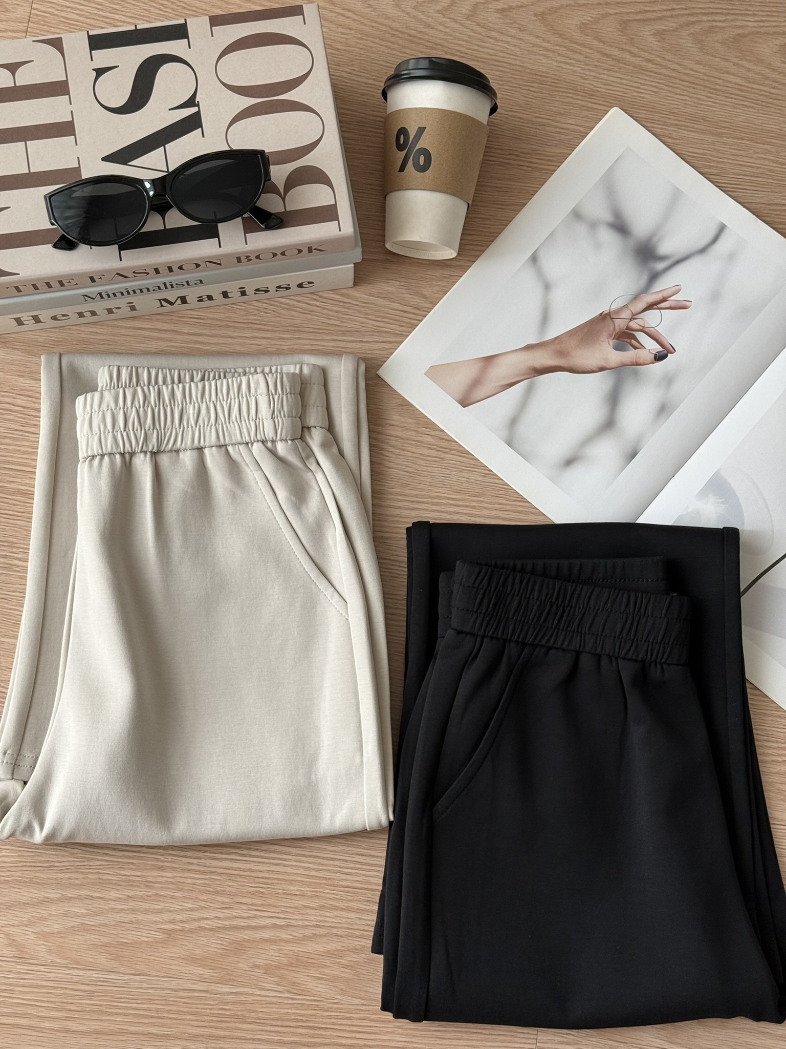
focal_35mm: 48
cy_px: 524
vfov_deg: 39.7
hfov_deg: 30.3
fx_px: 1453
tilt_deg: -79.1
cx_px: 393
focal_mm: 6.76
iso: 100
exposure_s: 1/82
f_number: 1.78
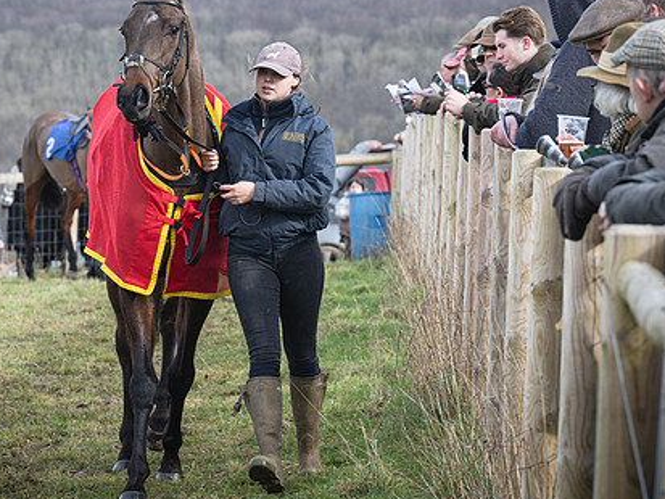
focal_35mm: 236
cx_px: 249
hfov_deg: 8.4
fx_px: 4535
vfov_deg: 6.3
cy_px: 163
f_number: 5
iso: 200
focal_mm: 100
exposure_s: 1/400
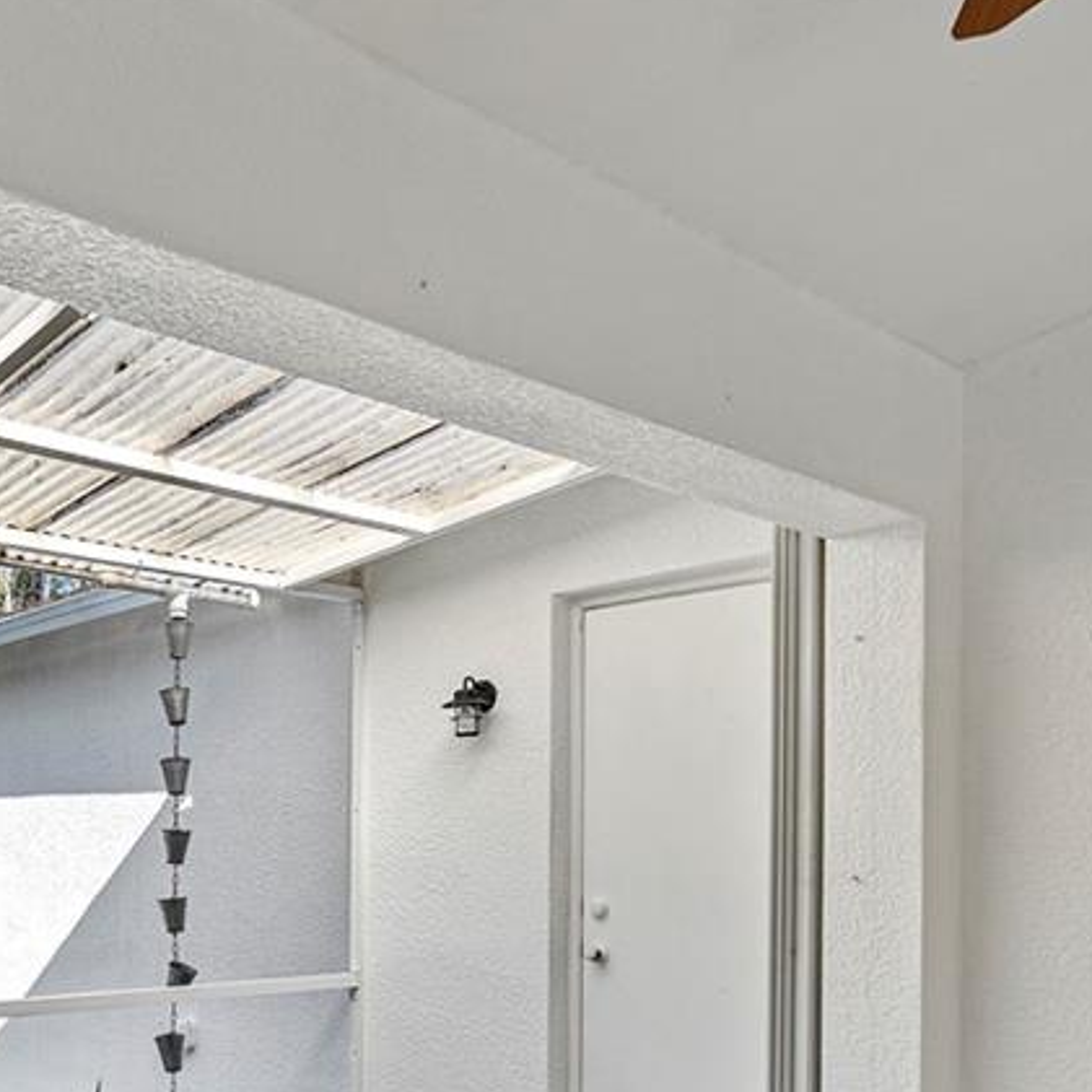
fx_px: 1106
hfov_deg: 47.3
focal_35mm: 31
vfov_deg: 49.6
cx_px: 112
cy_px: 866
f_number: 7.1
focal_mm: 10
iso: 100
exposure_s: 1/40
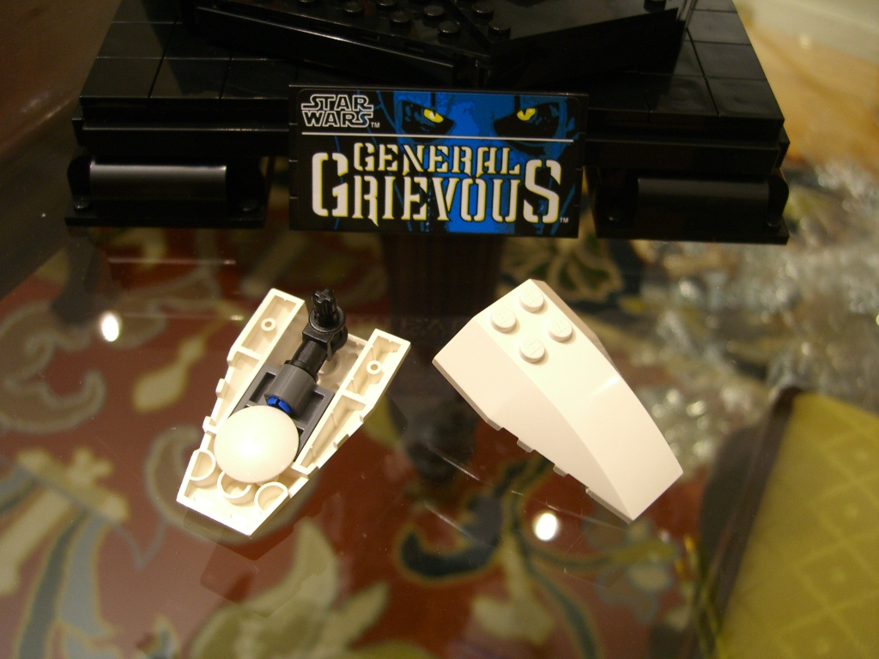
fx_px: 965
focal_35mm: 38
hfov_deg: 49.0
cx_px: 440
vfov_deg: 37.7
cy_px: 330
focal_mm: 7.9
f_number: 2.8
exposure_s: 1/8
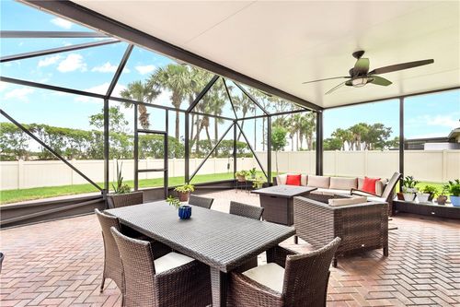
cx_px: 230
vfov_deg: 72.0
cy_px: 154
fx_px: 211
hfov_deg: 95.0
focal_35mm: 16
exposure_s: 1/160
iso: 320
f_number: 6.3
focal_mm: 11
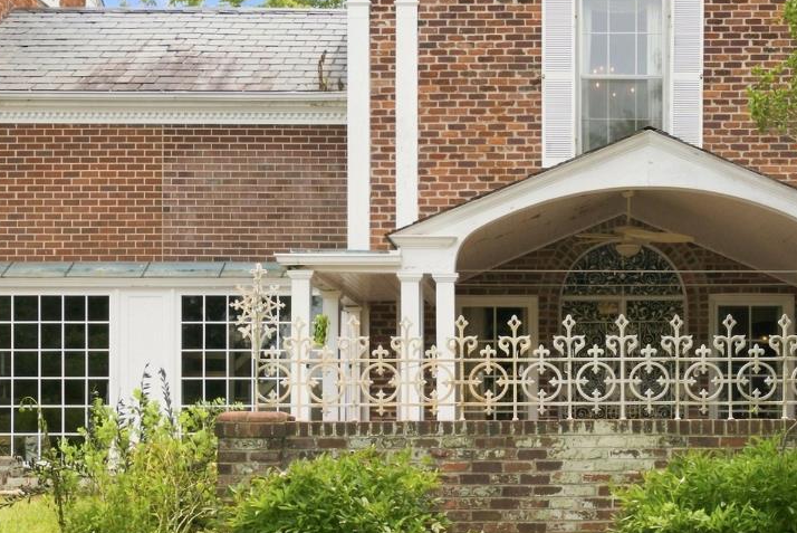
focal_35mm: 63
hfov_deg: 31.5
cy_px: 400
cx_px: 553
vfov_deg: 21.4
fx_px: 1396
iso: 800
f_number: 7.1
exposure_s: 1/500
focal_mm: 30
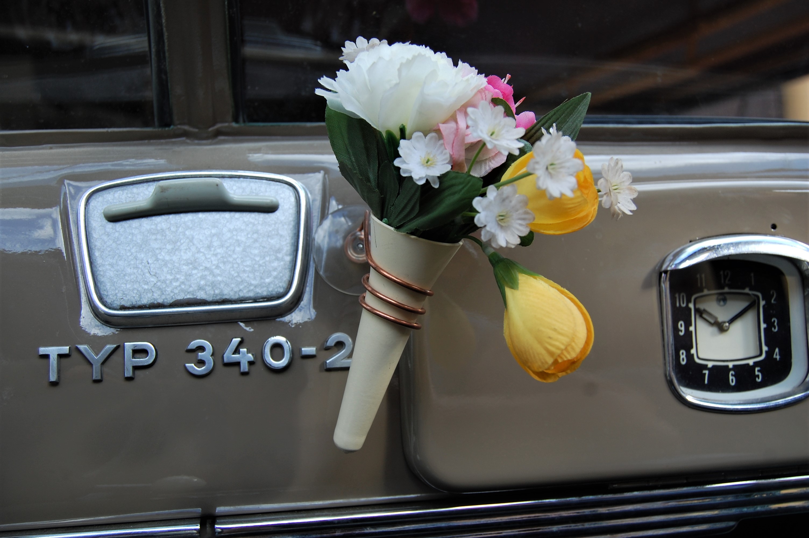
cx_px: 404
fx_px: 876
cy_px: 269
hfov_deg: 49.6
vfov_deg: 34.1
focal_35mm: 39
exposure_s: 1/125
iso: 200
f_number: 5.6
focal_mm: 26
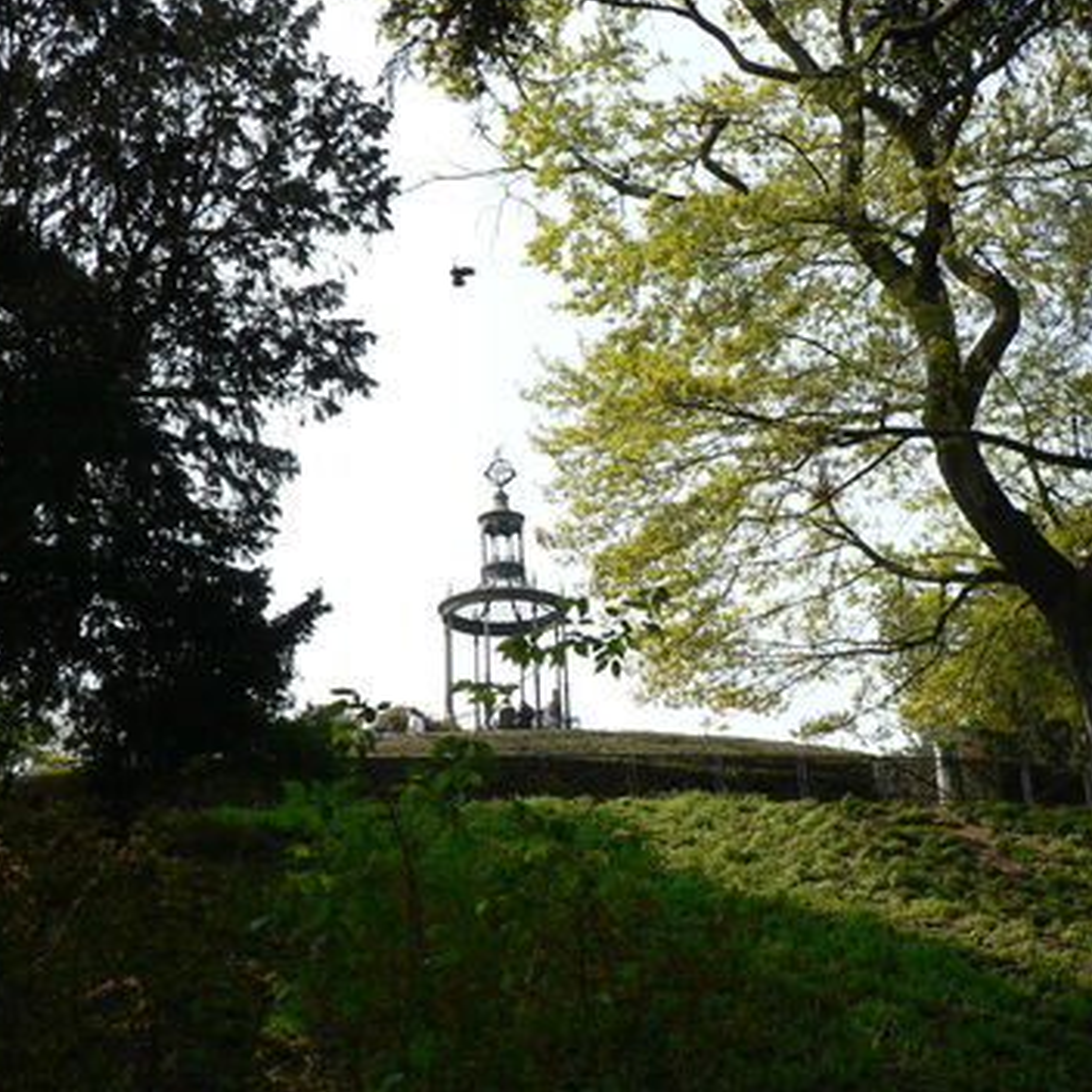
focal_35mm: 48
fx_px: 1713
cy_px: 527
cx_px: 565
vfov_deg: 35.4
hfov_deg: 35.4
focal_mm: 6.6
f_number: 4
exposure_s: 1/320
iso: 64
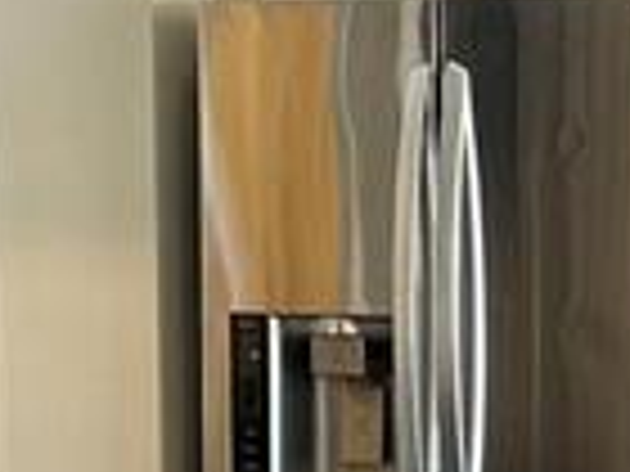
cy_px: 256
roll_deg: +1.1
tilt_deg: -2.1
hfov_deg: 10.4
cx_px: 410
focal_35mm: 190
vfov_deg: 7.8
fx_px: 3458
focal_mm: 5.7
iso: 80
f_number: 1.5
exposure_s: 1/60
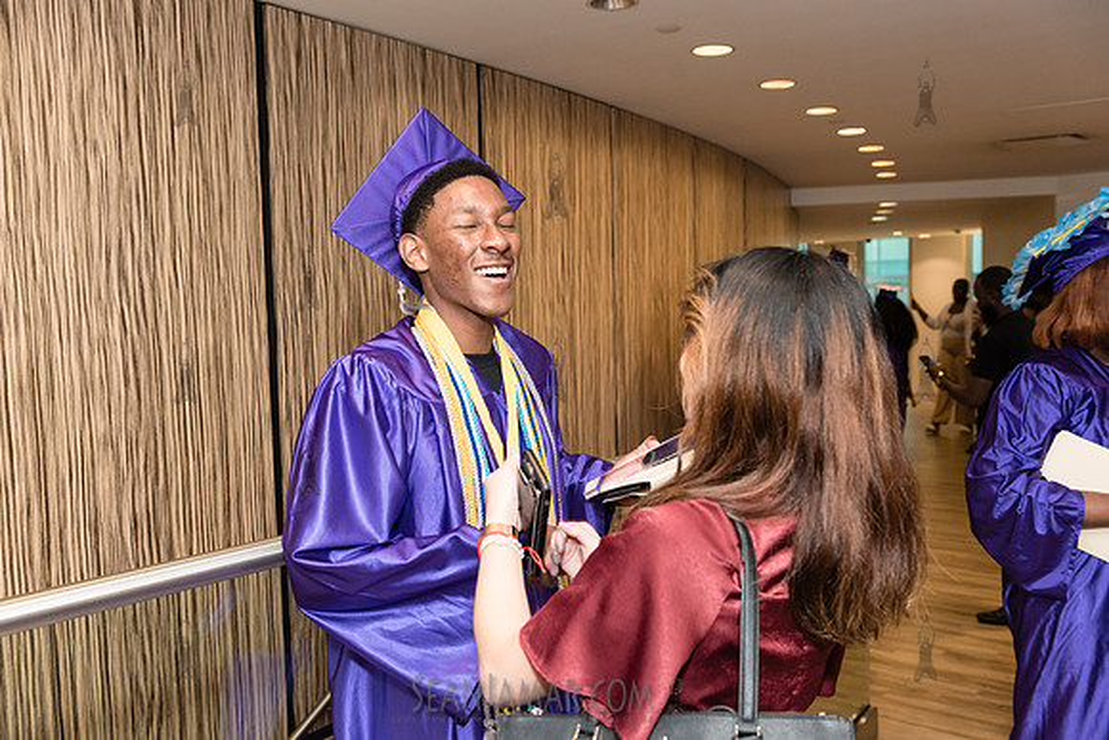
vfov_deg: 37.9
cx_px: 554
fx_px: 1078
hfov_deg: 54.4
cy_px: 370
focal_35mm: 35
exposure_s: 1/200
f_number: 5
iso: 2000
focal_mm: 35
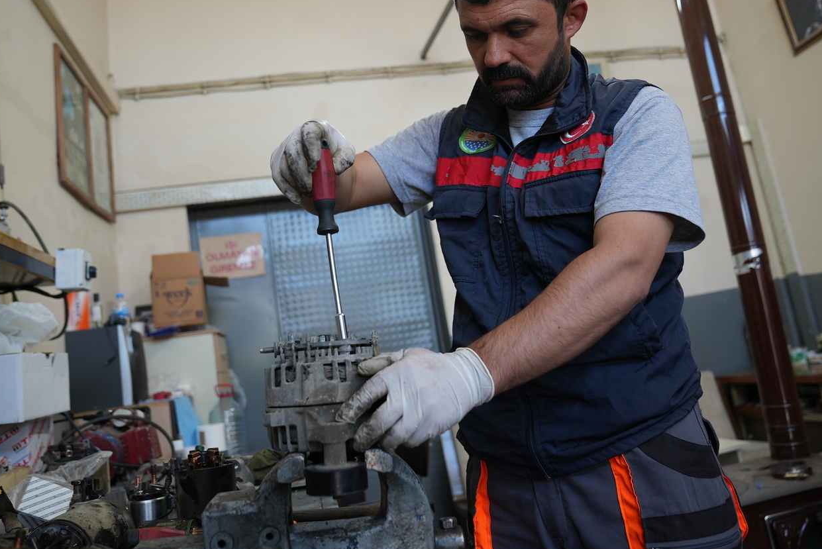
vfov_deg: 44.8
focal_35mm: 29
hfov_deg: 63.6
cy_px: 223
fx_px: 663
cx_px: 403
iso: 320
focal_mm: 24
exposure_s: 1/100
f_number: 3.2
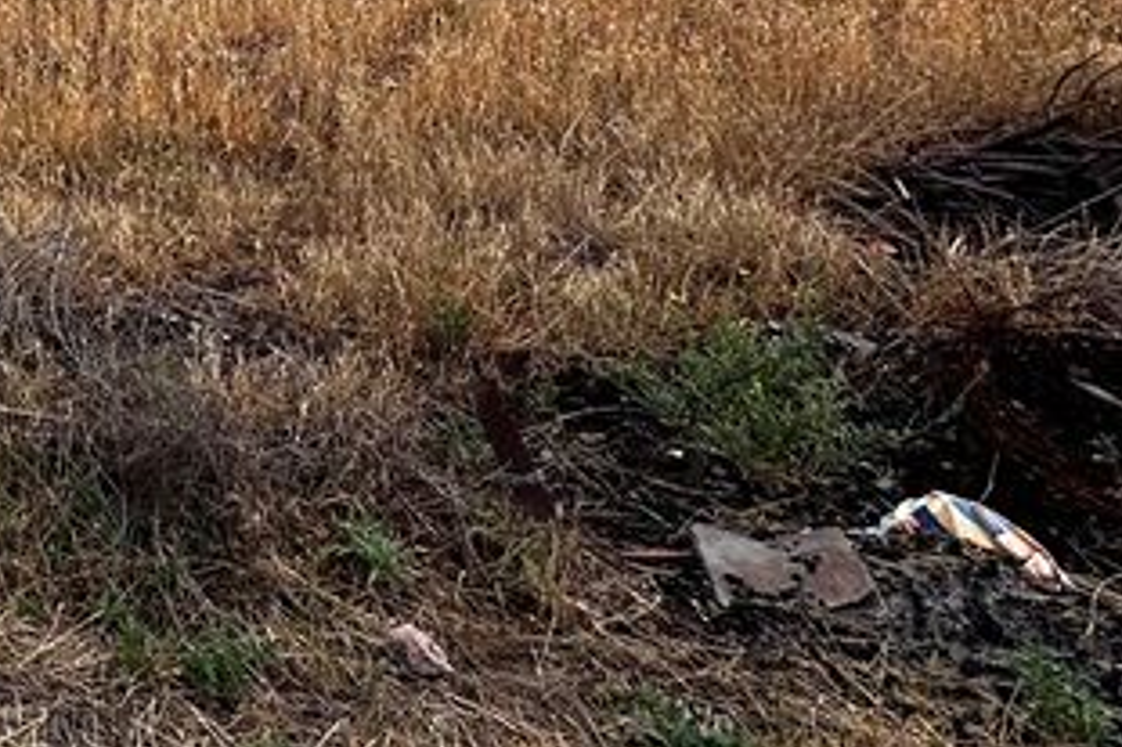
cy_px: -148
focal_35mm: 48
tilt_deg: -6.9
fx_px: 1495
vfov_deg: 25.2
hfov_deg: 31.5
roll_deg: +1.8
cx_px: -343
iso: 50
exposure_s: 1/2564
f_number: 2.2
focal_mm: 2.22
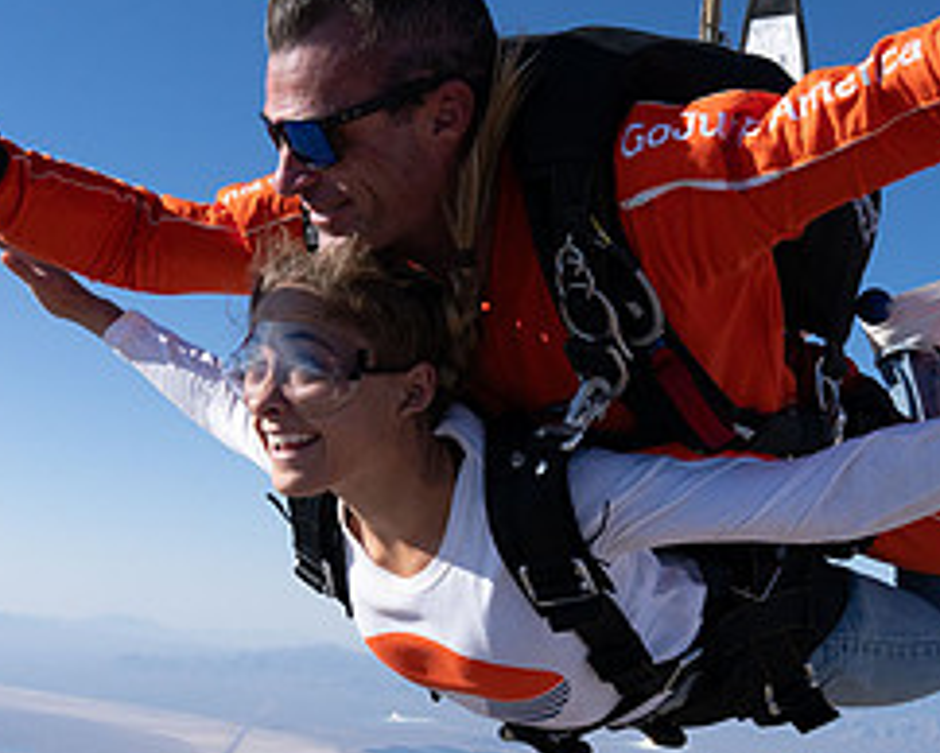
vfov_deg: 28.1
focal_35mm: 54
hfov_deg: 34.7
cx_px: 540
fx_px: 1504
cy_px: 293
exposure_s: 1/2000
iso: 800
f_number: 10
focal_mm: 24
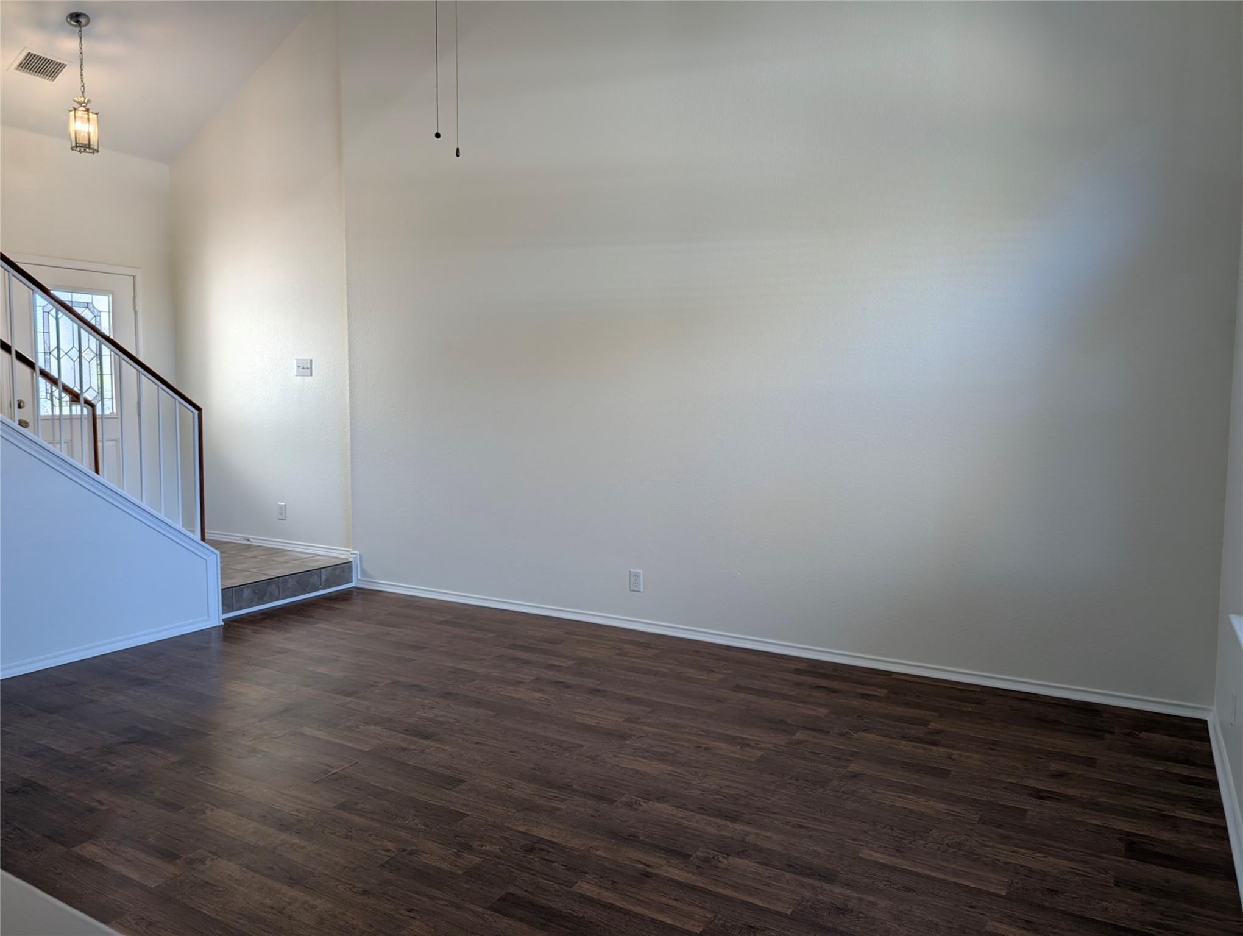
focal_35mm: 24
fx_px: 863
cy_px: 468
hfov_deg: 71.5
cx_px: 622
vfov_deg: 56.9
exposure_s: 1/186
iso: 25
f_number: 1.68
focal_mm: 6.9
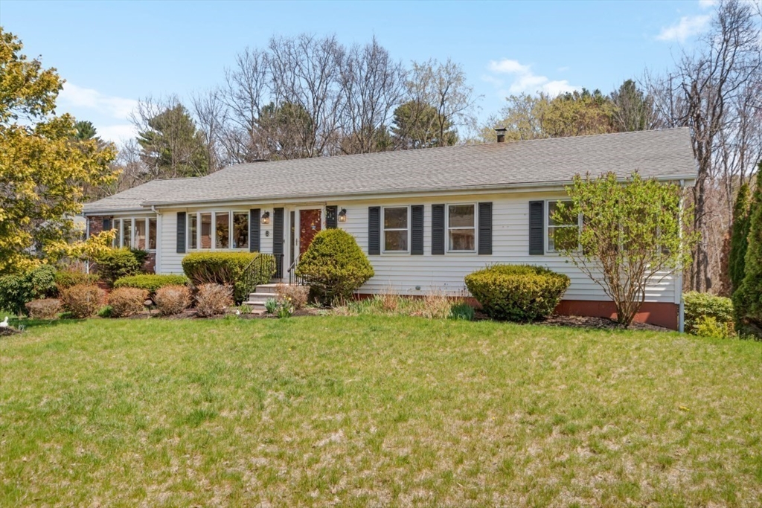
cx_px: 381
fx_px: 593
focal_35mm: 28
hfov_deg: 65.5
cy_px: 254
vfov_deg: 46.4
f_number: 6.3
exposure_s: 1/1250
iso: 250
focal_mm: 19
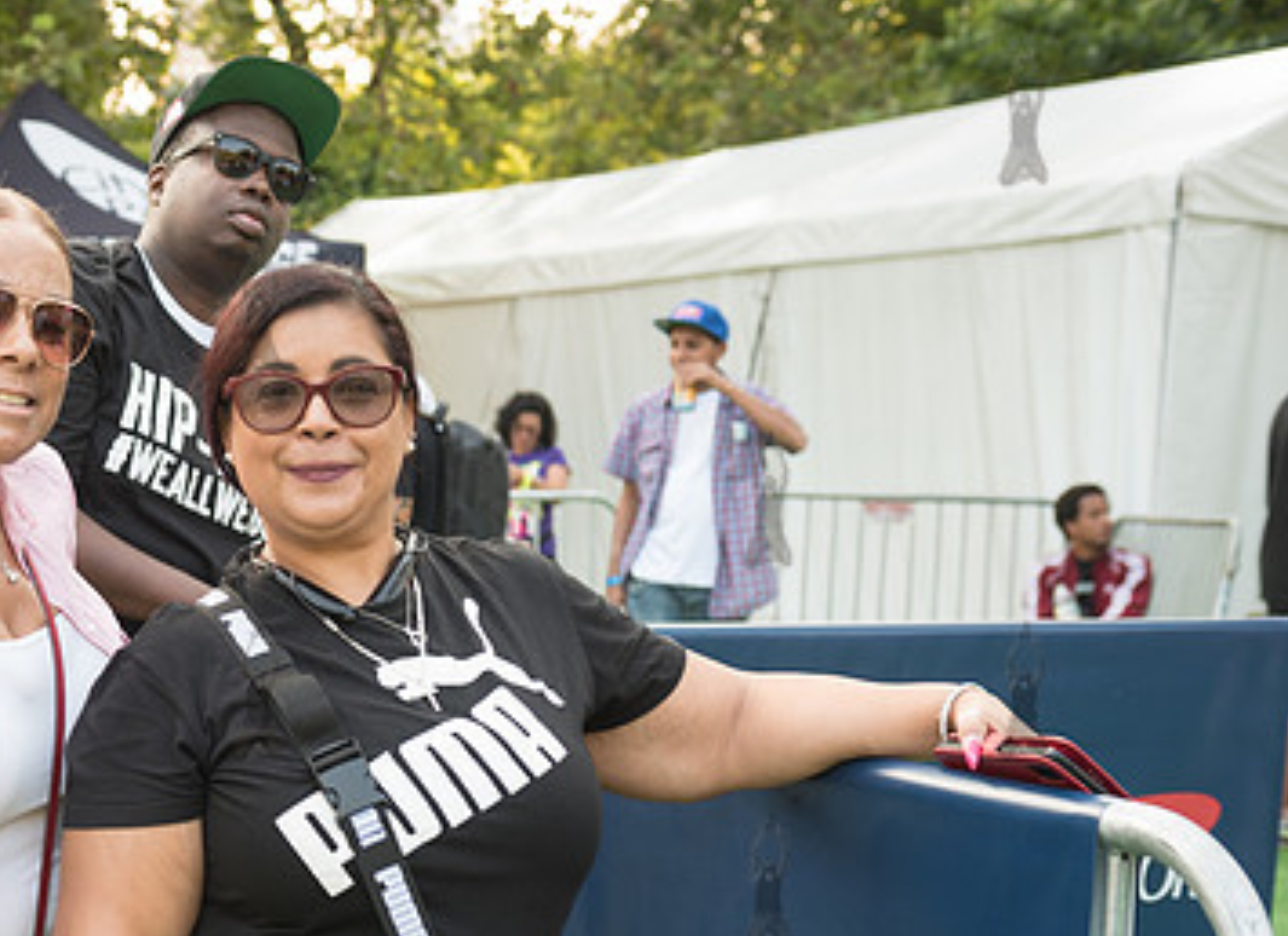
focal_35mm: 72
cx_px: 93
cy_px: 731
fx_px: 2649
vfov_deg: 19.9
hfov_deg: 26.3
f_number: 4
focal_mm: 38
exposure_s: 1/80
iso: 200
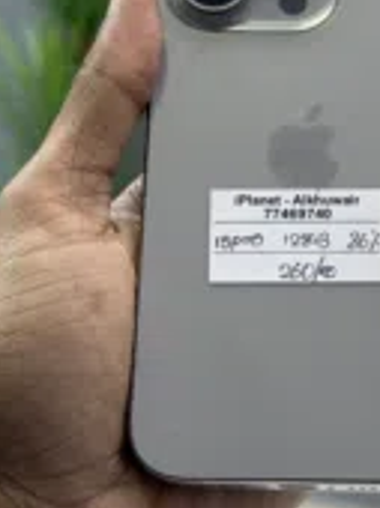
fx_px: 1658
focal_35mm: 113
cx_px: 329
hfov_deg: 13.0
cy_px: 114
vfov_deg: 17.3
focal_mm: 6.76
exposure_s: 1/50
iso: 50
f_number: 1.78
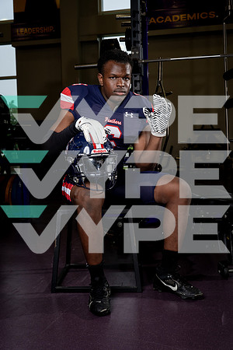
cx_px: 116
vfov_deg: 45.4
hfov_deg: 31.2
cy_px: 175
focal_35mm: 43
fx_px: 417
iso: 640
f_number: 5.6
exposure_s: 1/250
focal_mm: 43
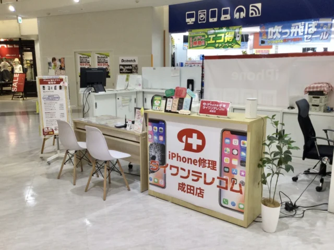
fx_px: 299
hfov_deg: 58.4
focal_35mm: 31
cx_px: 167
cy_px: 125
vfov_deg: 45.4
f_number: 2.4
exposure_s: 1/30
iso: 25
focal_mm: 3.3
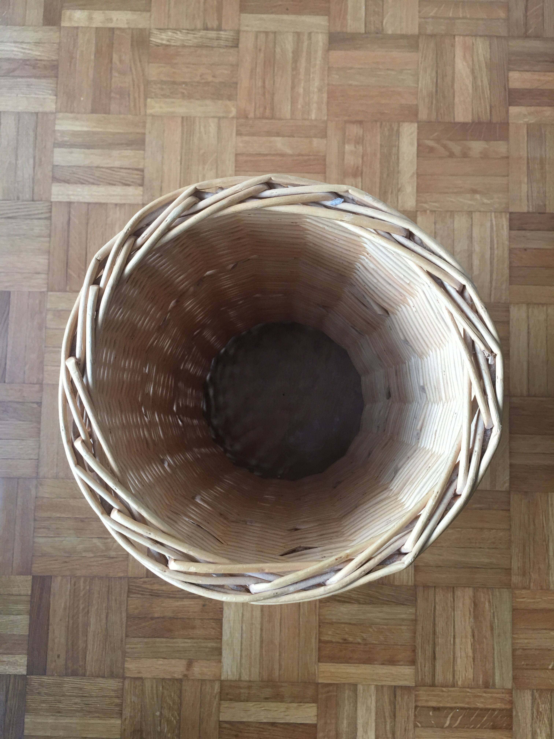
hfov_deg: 48.2
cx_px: 277
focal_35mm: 29
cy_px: 370
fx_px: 619
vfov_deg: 61.7
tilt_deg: -85.5
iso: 40
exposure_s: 1/17
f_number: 2.2
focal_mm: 4.15
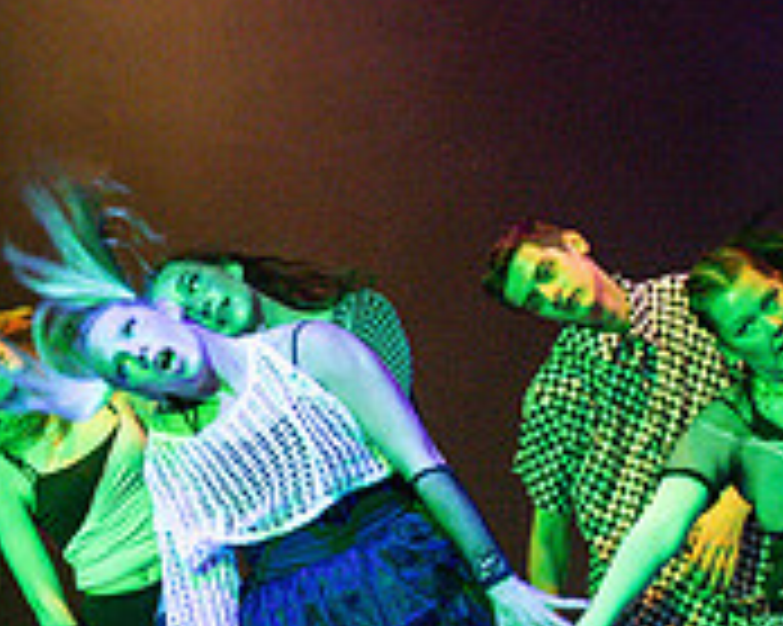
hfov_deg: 7.5
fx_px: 5906
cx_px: -109
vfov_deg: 6.1
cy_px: 536
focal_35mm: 255
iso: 1250
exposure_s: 1/250
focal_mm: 70
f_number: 4
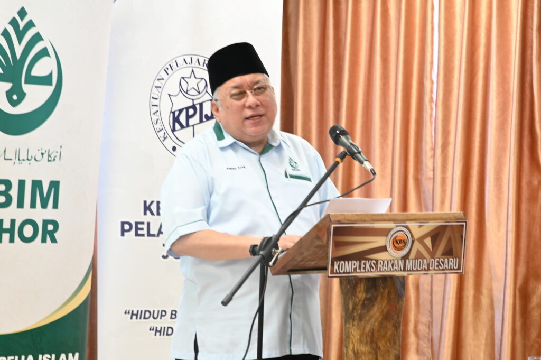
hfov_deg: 17.1
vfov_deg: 11.4
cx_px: 270
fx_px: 1802
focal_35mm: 120
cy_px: 180
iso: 4000
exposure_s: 1/30
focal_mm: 120
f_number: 10
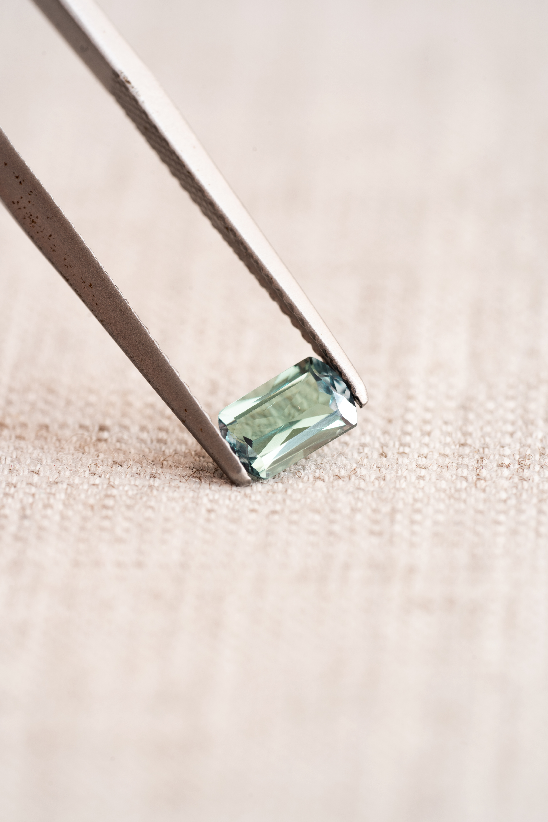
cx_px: 274
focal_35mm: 90
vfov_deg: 22.6
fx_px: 2055
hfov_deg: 15.2
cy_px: 411
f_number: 8
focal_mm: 90
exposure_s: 1/6
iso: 100
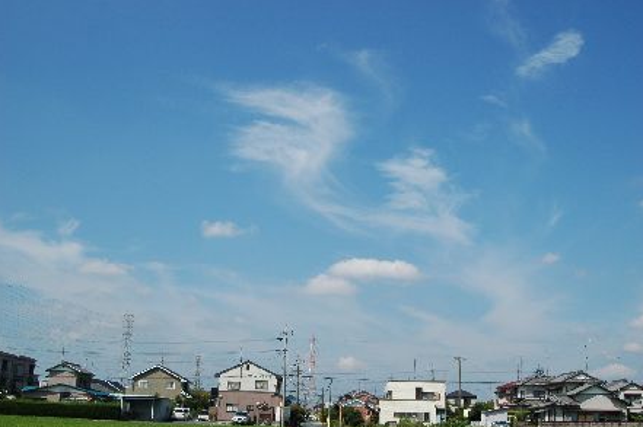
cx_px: 323
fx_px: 767
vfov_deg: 31.1
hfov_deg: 45.5
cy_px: 214
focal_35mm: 43
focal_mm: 28
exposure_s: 1/400
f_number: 11
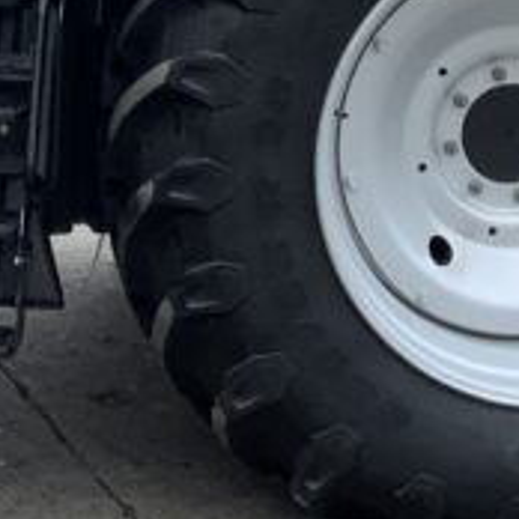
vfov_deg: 11.0
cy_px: -325
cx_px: 113
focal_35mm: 151
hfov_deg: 11.5
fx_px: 2561
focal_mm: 3
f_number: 1.8
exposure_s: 1/295
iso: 16
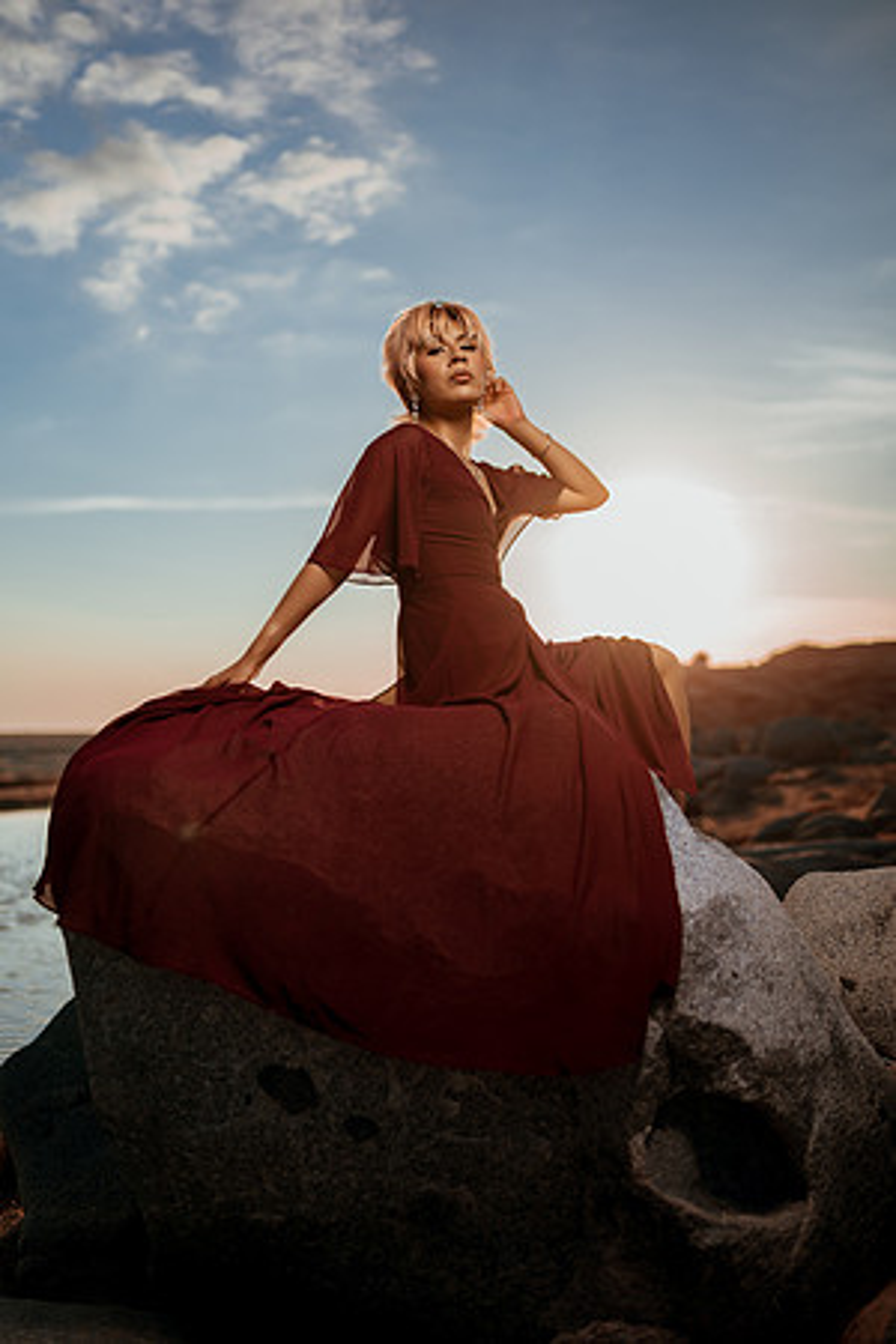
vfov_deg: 54.4
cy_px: 672
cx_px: 448
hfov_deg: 37.9
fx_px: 1307
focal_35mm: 35
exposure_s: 1/8000
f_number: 1.8
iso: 50
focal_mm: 35
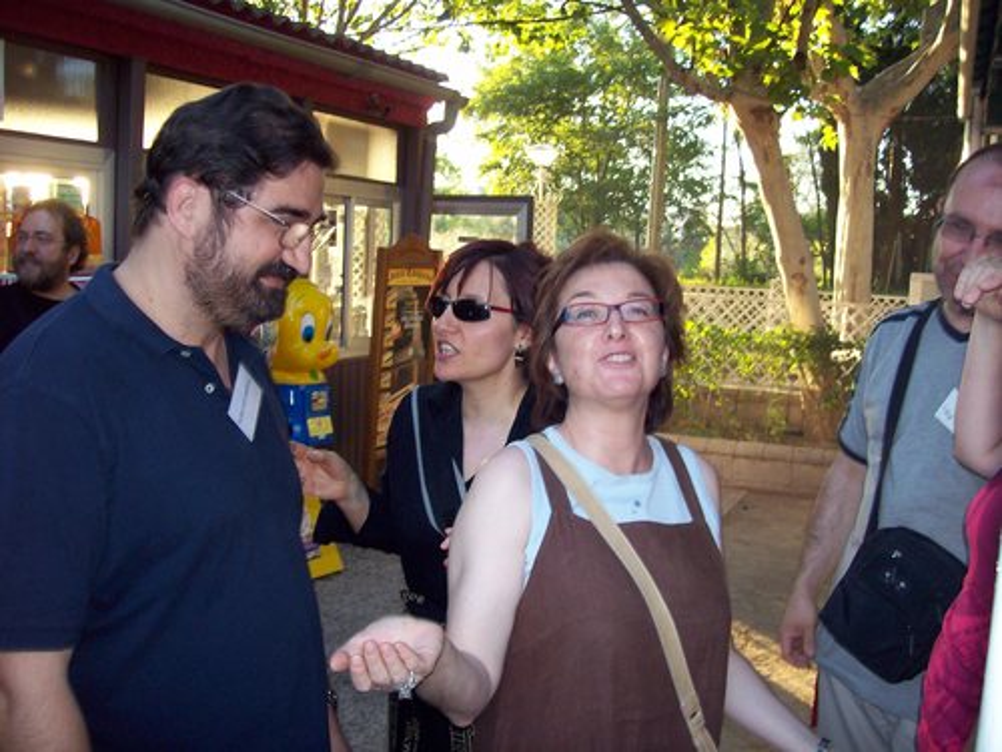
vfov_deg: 39.7
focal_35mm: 36
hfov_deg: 51.4
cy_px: 376
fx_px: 1042
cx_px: 501
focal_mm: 6
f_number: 2.7
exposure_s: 1/64
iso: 80
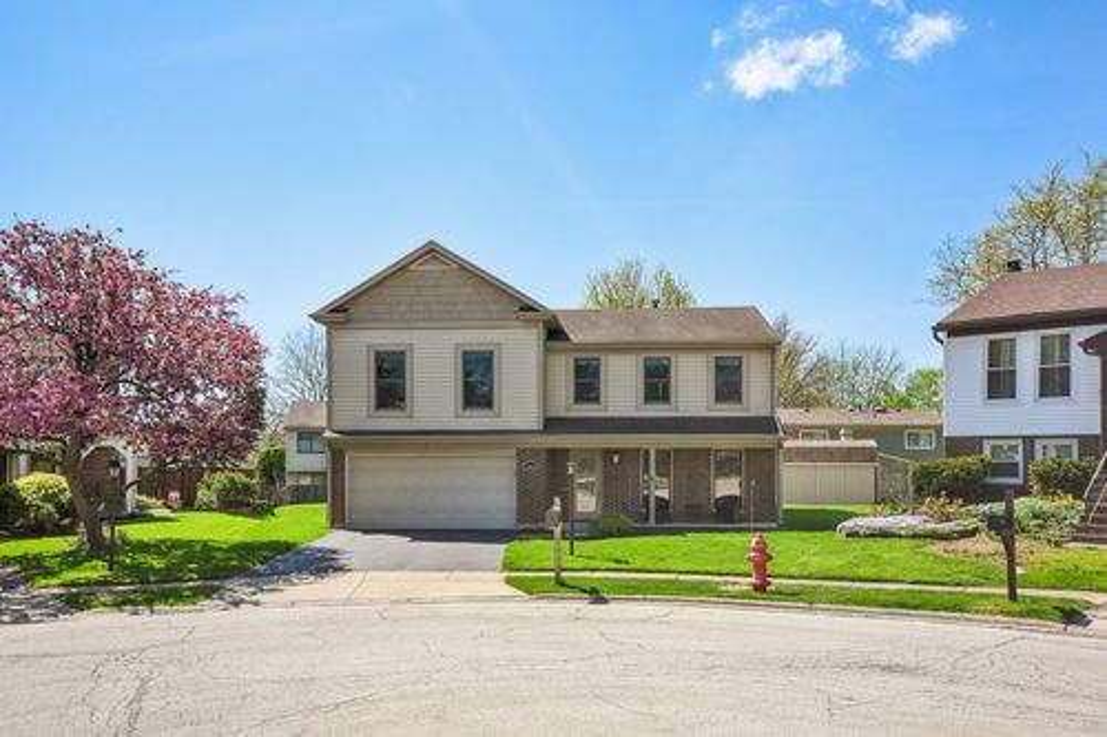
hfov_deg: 61.9
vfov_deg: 43.6
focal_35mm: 30
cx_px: 554
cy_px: 368
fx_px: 922
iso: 500
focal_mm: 20
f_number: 8
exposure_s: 1/1000
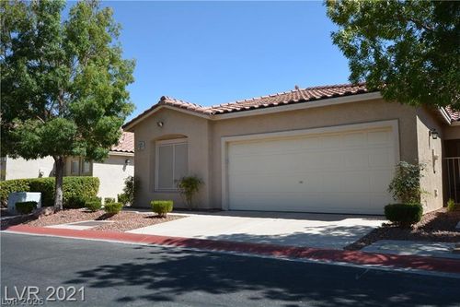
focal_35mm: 30
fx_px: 383
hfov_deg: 61.9
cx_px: 230
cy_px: 154
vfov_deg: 43.6
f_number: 8
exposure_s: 1/250
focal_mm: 20
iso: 125
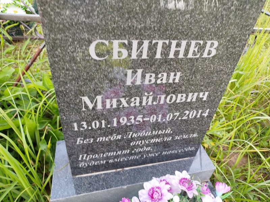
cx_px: 135
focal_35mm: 24
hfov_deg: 71.6
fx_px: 187
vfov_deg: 56.8
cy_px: 101
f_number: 1.7
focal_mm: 5.31
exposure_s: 1/33
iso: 320
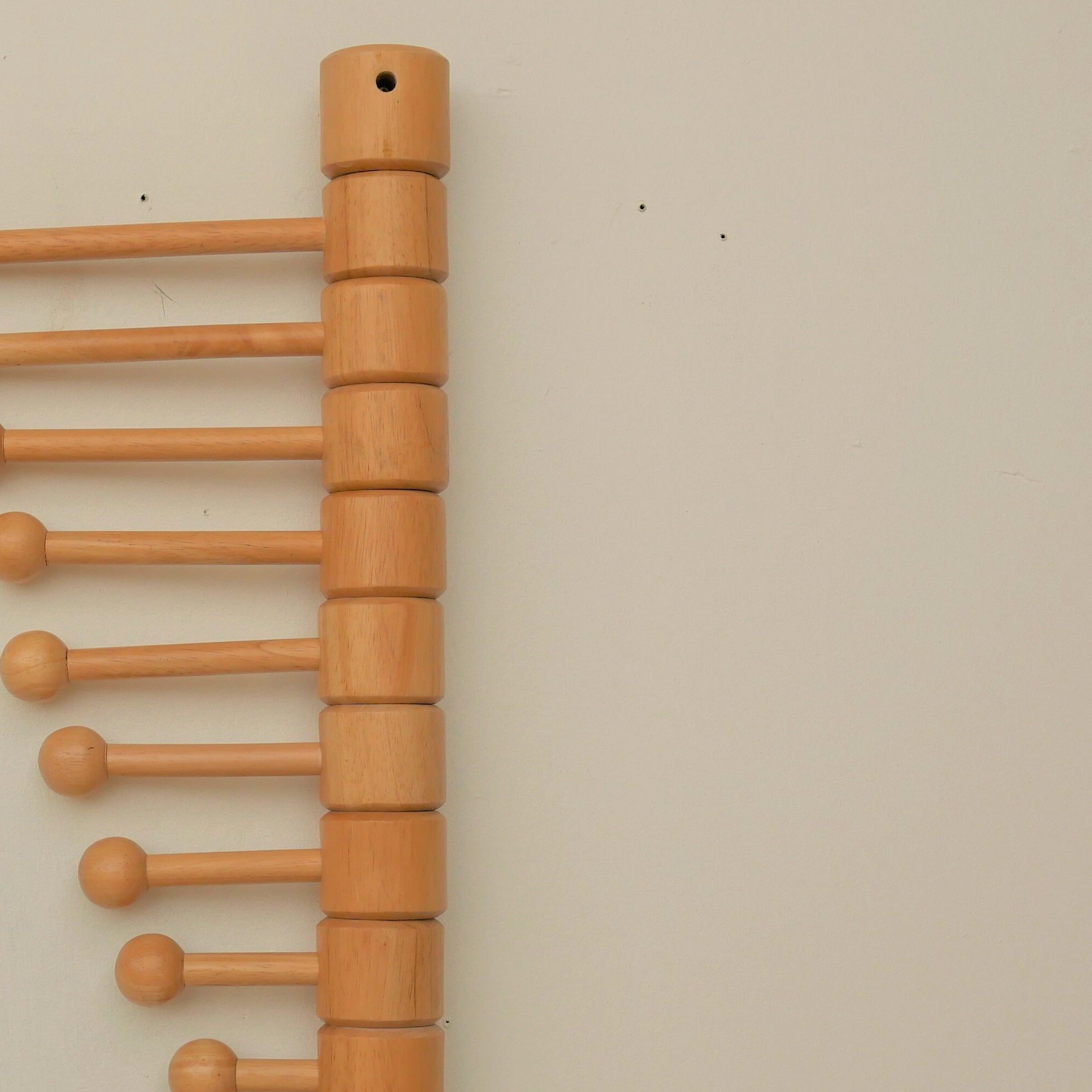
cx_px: 338
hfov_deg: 21.3
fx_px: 2891
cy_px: 621
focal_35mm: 81
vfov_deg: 21.4
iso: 200
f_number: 5
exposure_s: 1/800
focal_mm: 20
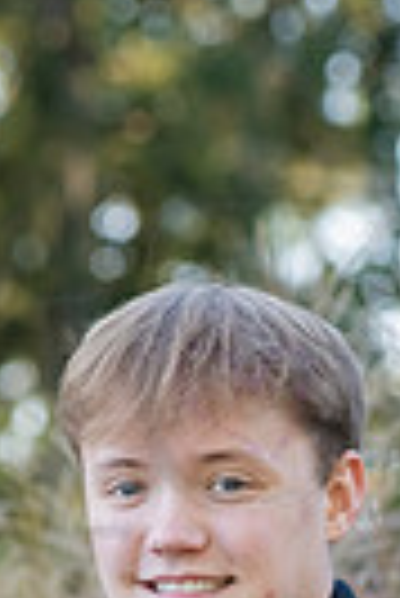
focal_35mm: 405
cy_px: 800
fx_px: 6732
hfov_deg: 3.4
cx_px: 261
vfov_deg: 5.1
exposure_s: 1/320
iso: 800
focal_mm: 120
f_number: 5.6
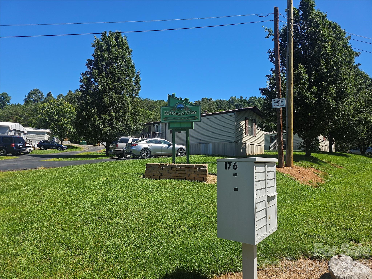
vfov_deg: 56.8
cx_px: 186
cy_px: 140
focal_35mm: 24
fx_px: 258
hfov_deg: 71.6
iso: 50
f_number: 1.8
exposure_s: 1/3318
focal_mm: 5
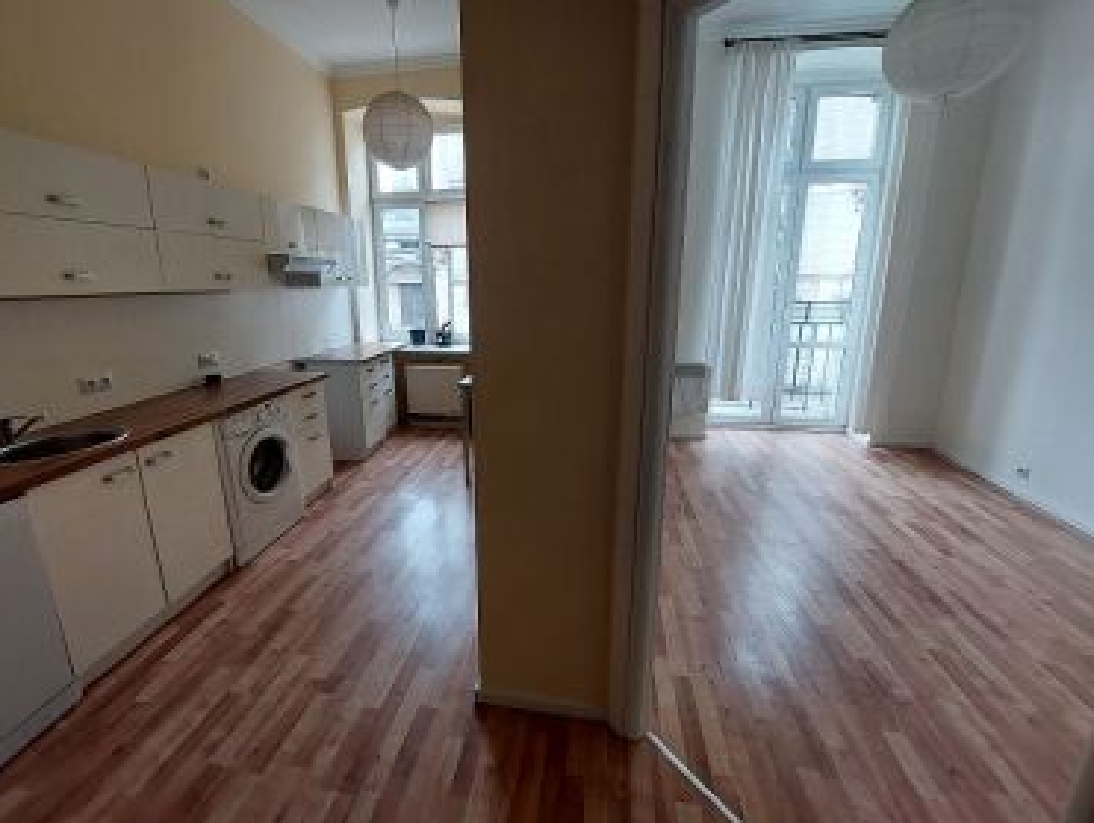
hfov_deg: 101.9
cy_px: 395
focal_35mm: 14
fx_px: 443
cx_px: 513
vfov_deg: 85.7
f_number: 2.2
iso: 100
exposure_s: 1/100
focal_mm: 1.74
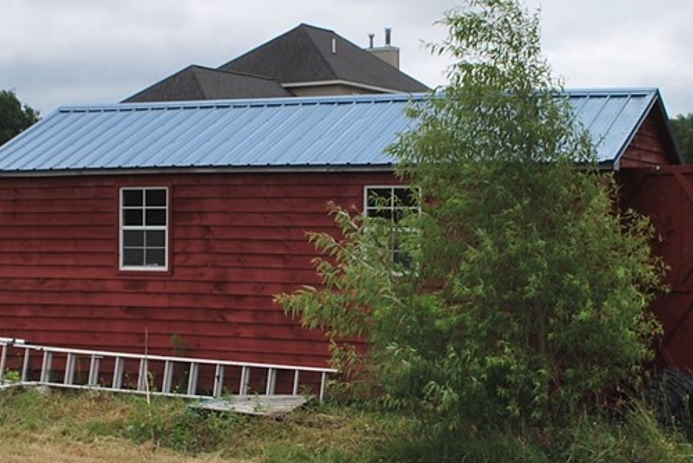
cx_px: 289
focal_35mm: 78
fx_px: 1502
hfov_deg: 25.9
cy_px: 252
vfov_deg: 17.5
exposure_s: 1/320
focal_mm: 24
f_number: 9
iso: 100
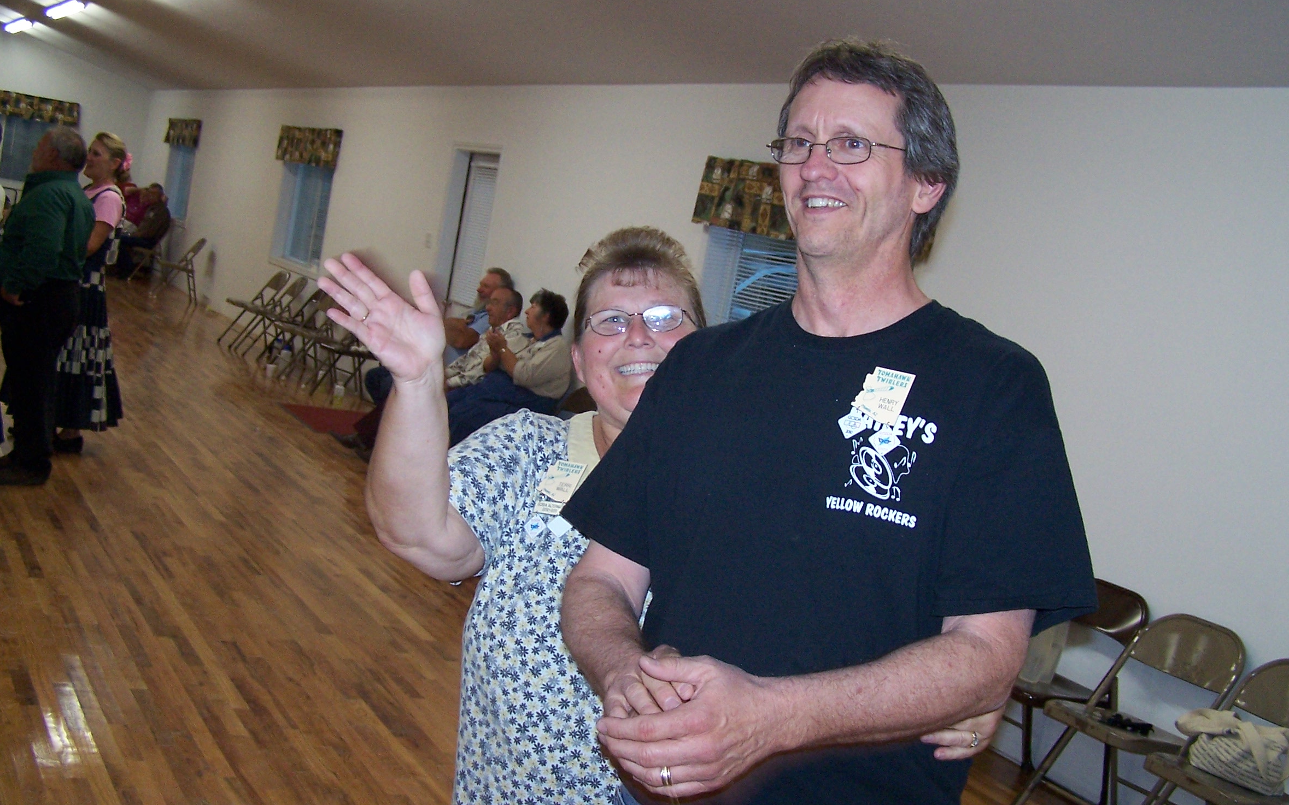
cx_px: 690
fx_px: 1546
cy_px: 417
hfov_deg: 45.2
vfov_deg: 29.2
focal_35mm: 44
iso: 140
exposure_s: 1/60
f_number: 2.8
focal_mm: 6.3
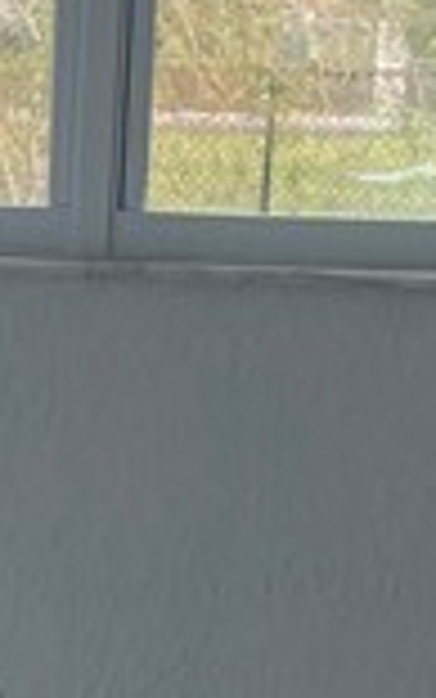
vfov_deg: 10.8
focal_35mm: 182
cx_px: -99
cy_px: 1243
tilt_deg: -19.1
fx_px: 3457
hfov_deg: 7.2
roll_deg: -1.4
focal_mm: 4.2
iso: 50
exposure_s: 1/121
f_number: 1.6
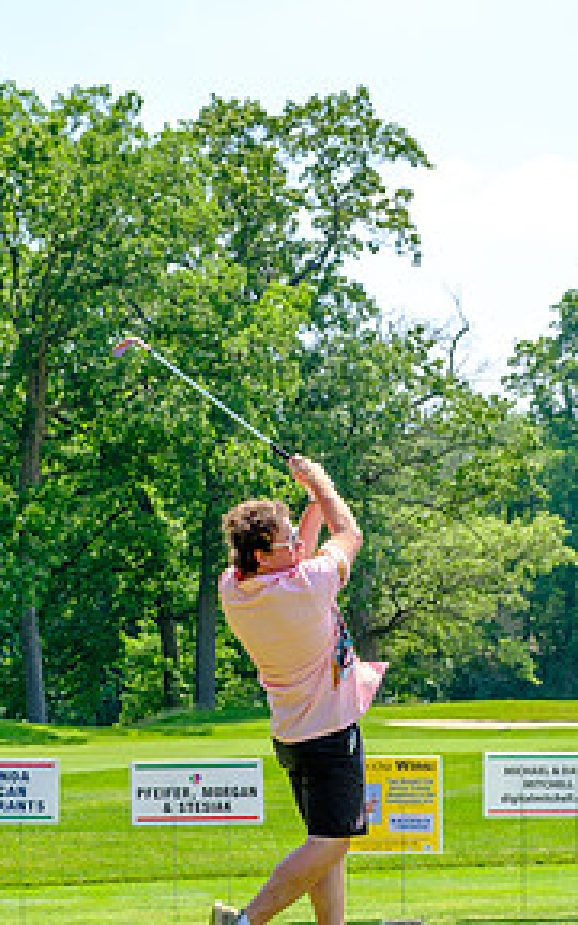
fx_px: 2571
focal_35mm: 102
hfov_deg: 12.8
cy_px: 697
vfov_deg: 20.2
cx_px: 286
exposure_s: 1/320
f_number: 5.6
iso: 200
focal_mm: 42.5
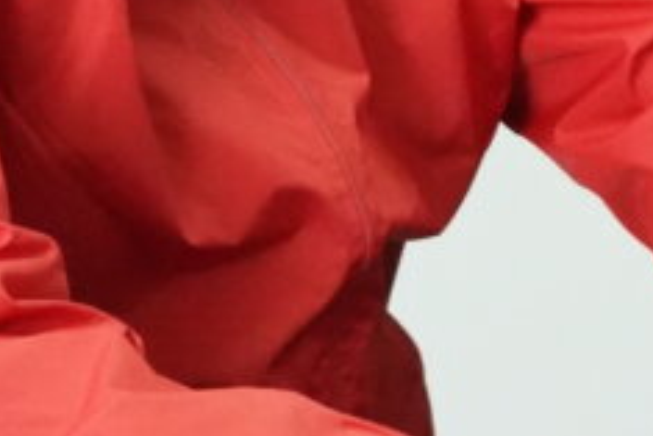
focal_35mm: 286
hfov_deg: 7.1
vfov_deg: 4.8
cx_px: 934
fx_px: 5191
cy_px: -53
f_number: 5.6
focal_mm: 56
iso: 20000
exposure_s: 1/1250
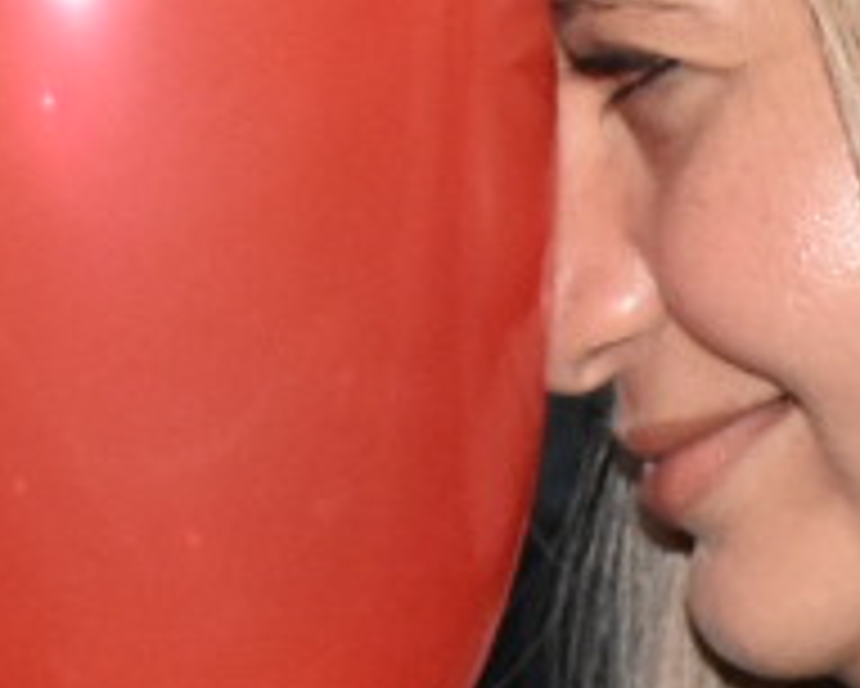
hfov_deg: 6.0
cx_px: 9
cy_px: 841
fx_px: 8225
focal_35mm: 323
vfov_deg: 4.8
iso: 1600
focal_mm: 27
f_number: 5.6
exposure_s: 1/100
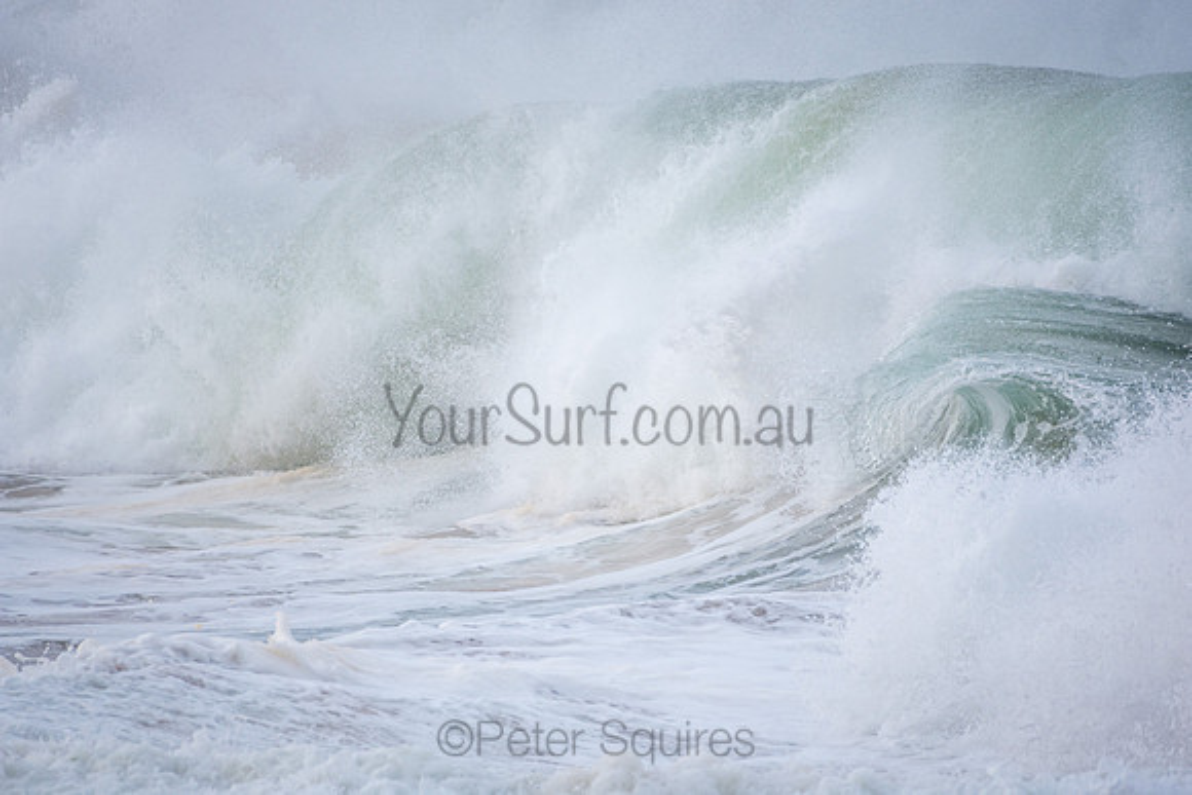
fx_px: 24838
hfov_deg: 2.7
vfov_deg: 1.8
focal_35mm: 750
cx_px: 596
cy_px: 398
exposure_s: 1/1000
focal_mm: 500
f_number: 5.6
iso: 200
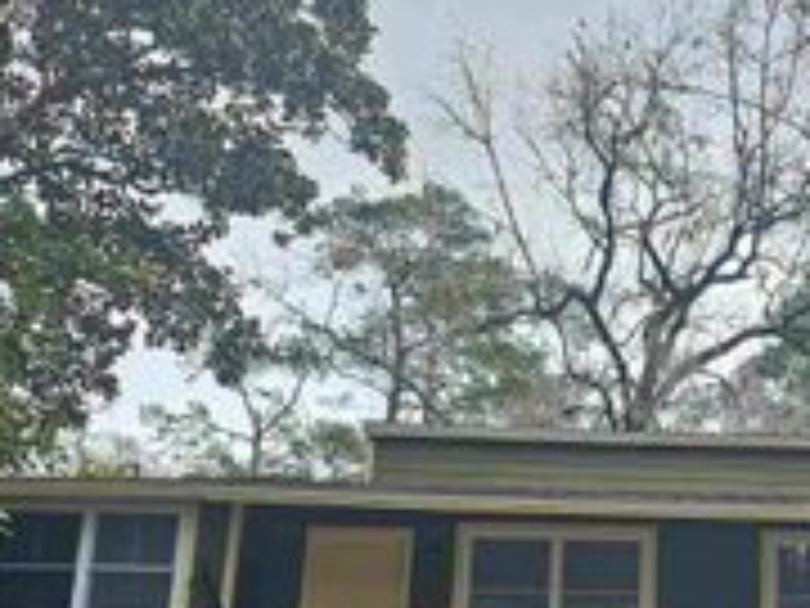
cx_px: 684
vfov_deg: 22.6
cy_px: 502
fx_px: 1498
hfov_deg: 29.4
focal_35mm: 64
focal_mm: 6.3
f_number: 1.7
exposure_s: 1/222
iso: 10
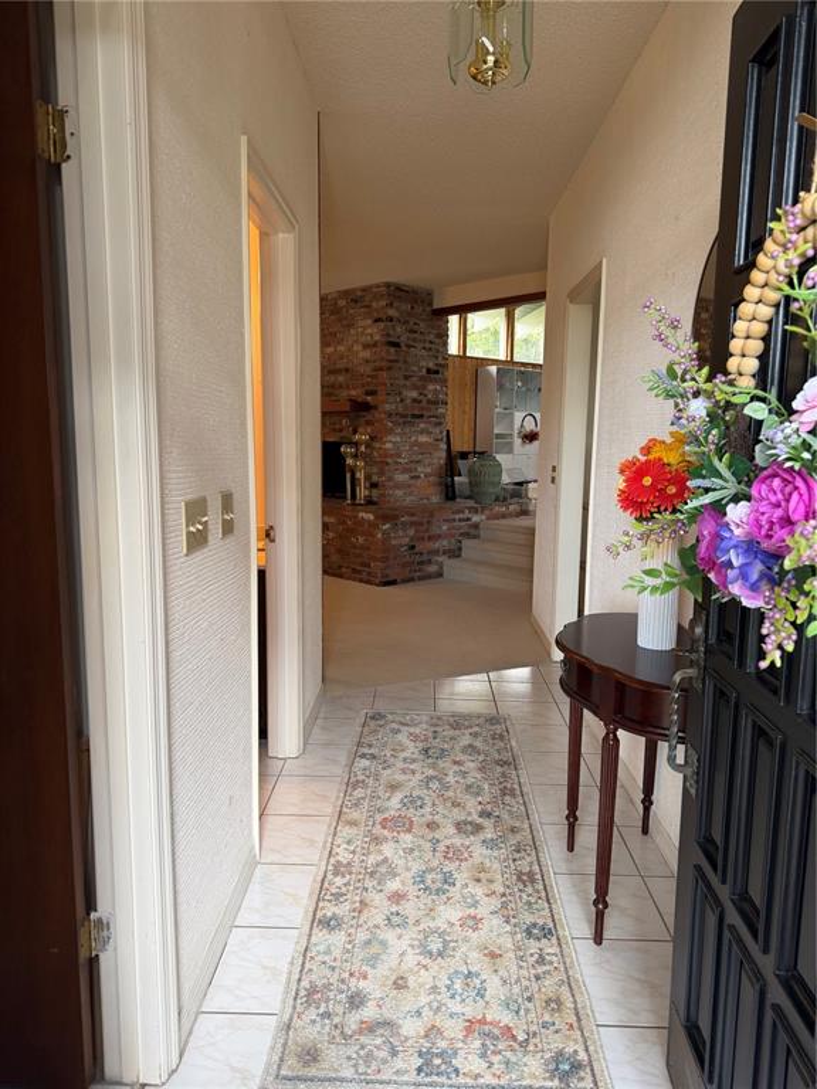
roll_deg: -0.5
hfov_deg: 56.8
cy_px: 544
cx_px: 408
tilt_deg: -8.7
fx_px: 755
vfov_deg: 71.6
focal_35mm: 24
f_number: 1.78
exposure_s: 1/121
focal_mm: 6.76
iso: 200
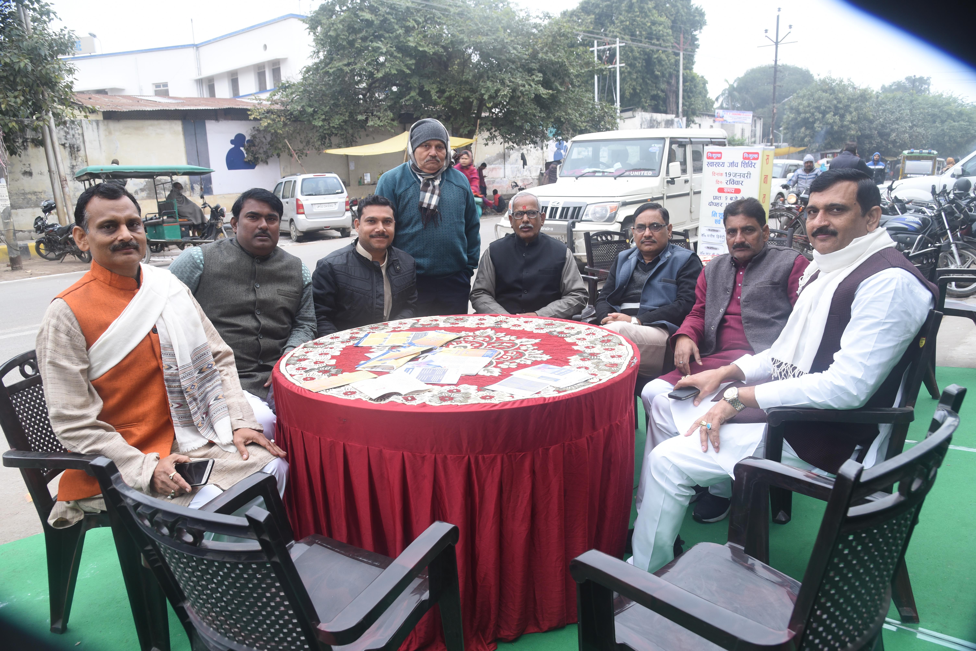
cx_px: 488
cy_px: 326
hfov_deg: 73.7
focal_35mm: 24
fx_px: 651
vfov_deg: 53.2
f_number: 8
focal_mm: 24
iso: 500
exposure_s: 1/125
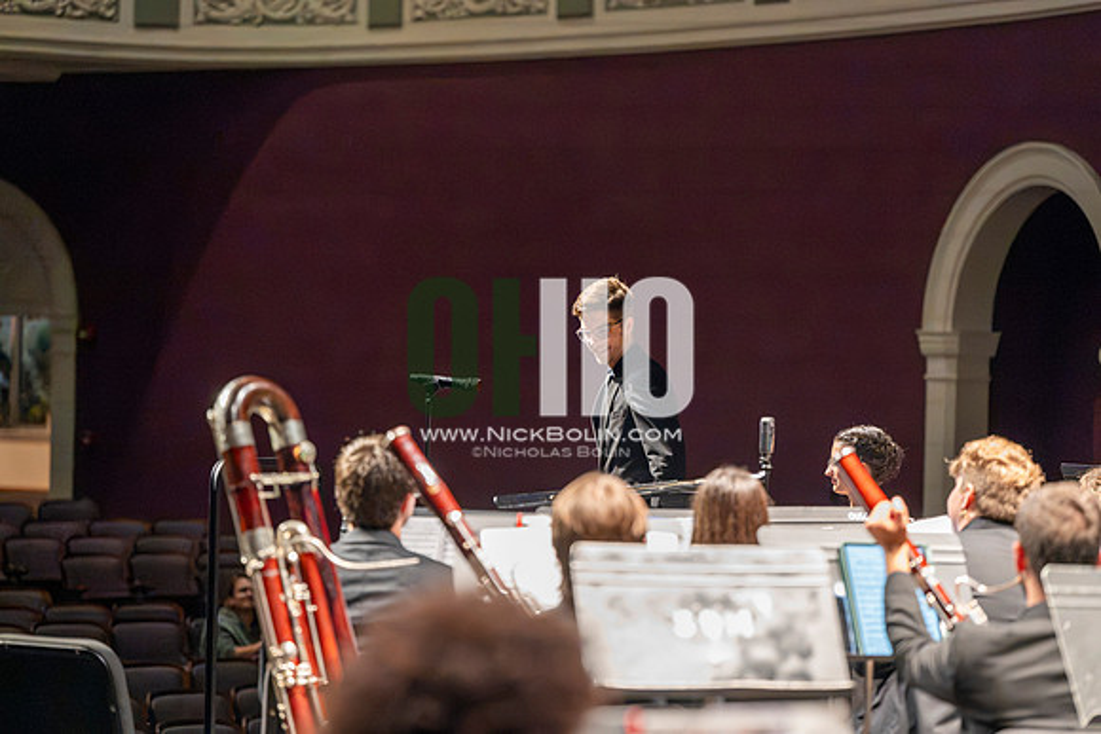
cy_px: 367
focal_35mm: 120
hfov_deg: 17.1
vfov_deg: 11.4
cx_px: 550
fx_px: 3671
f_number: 2.8
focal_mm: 120
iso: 12800
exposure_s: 1/640
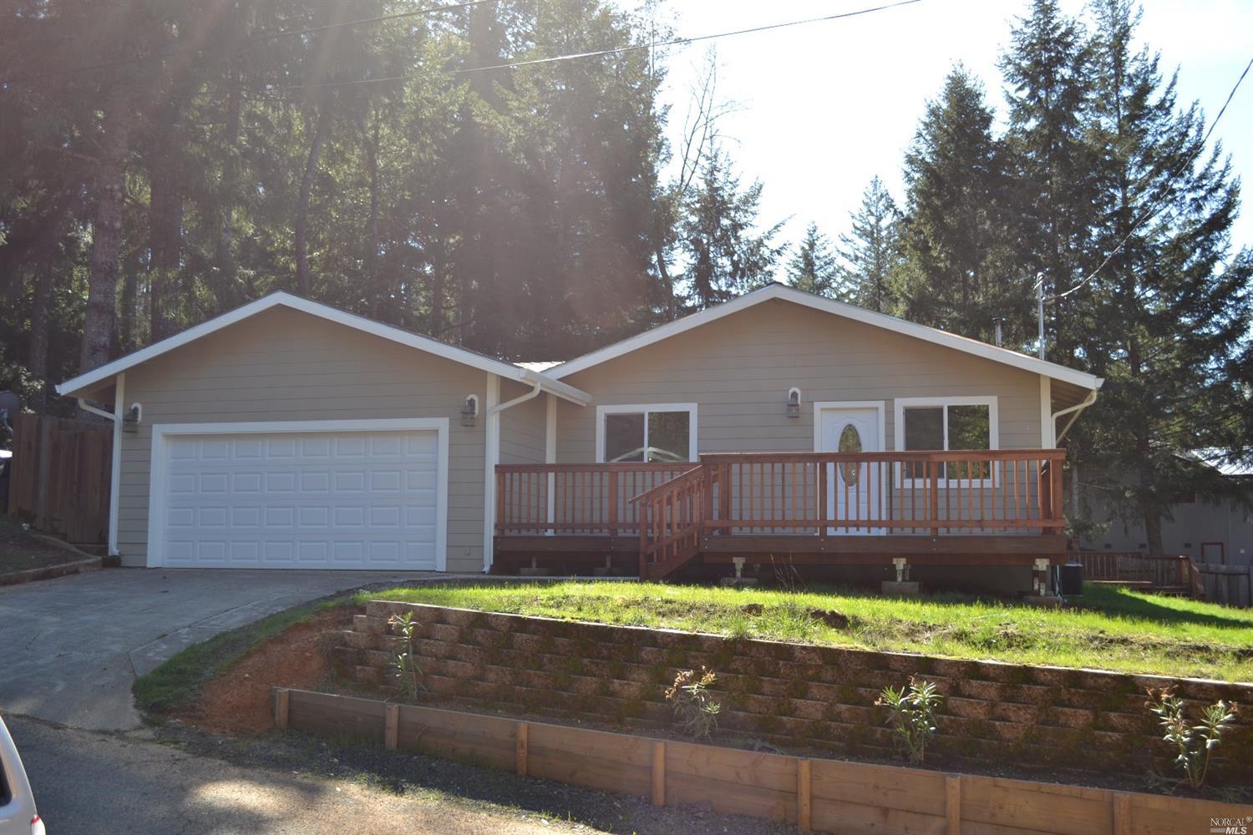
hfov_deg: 53.1
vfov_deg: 36.9
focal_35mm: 36
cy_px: 418
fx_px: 1253
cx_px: 626
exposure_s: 1/200
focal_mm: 24
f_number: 5
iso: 100
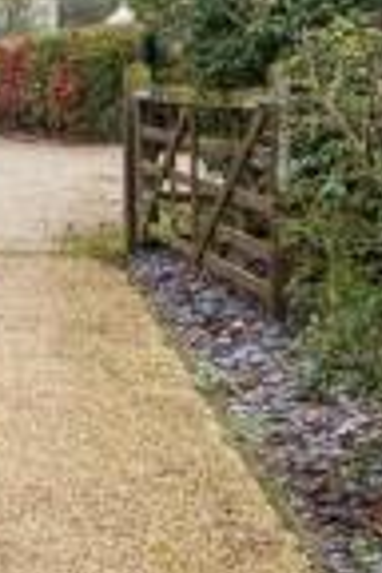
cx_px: -539
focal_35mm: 82
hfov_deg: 12.8
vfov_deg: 24.2
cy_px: 74
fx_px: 1305
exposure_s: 1/40
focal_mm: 12
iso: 160
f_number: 9
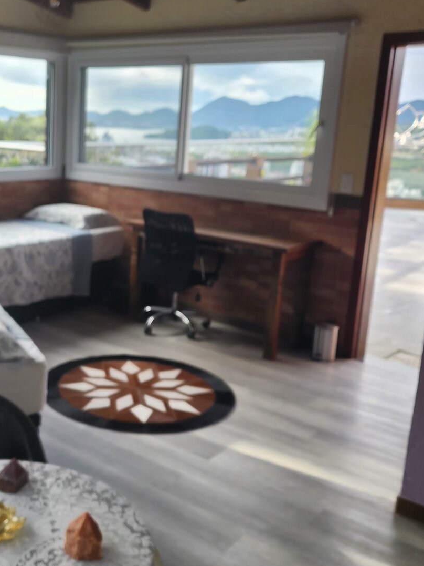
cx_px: 82
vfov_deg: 45.8
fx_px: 669
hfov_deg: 34.1
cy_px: 271
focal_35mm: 41
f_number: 1.8
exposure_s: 1/180
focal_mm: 6.4
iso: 25
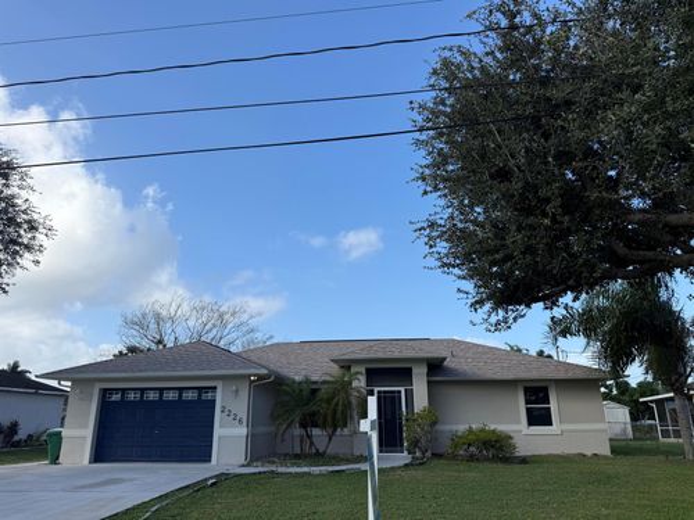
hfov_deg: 71.6
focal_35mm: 24
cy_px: 260
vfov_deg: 56.8
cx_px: 347
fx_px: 481
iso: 80
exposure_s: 1/3425
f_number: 1.78
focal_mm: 6.76
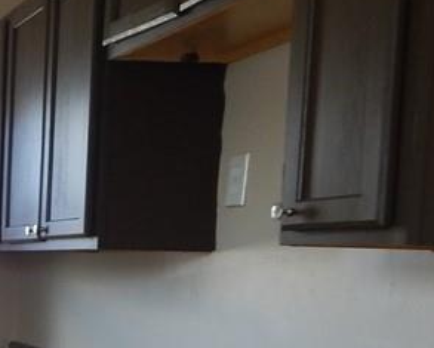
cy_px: 360
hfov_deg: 21.0
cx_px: -238
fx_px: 964
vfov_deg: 19.8
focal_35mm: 75
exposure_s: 1/30
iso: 180
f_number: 3
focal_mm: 4
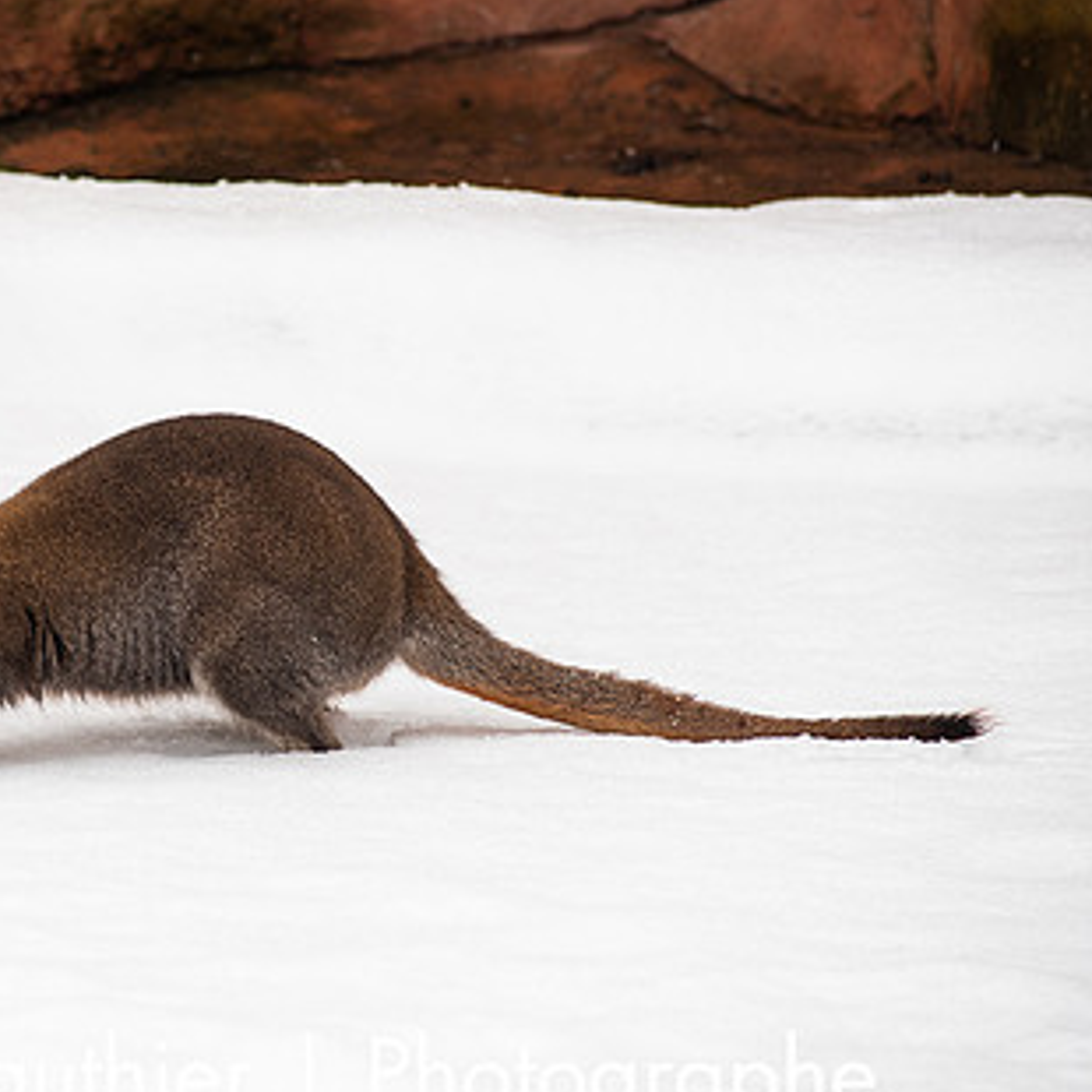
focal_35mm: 270
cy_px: 470
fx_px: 9636
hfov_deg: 6.5
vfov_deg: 6.5
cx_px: 229
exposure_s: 1/250
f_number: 4
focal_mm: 170
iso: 100
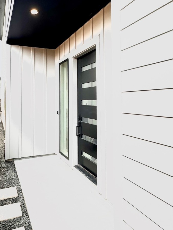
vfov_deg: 71.1
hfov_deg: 55.2
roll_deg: +0.0
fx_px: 160
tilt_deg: +1.9
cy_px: 96
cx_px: 53
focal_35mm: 24
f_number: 2.2
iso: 40
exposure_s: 1/247
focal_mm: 2.22
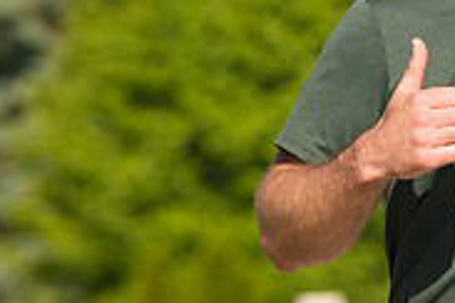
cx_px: 609
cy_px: 173
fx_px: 8025
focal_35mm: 635
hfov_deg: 3.2
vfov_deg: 2.2
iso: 400
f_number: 5.6
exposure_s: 1/2000
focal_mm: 200
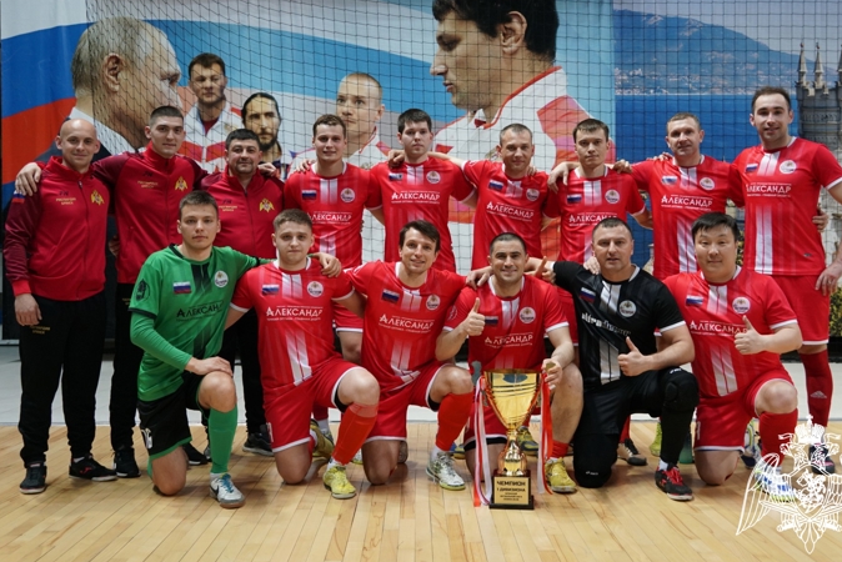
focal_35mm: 40
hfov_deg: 48.4
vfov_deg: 33.4
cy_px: 254
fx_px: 936
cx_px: 428
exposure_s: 1/160
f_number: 4
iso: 1000
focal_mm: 24
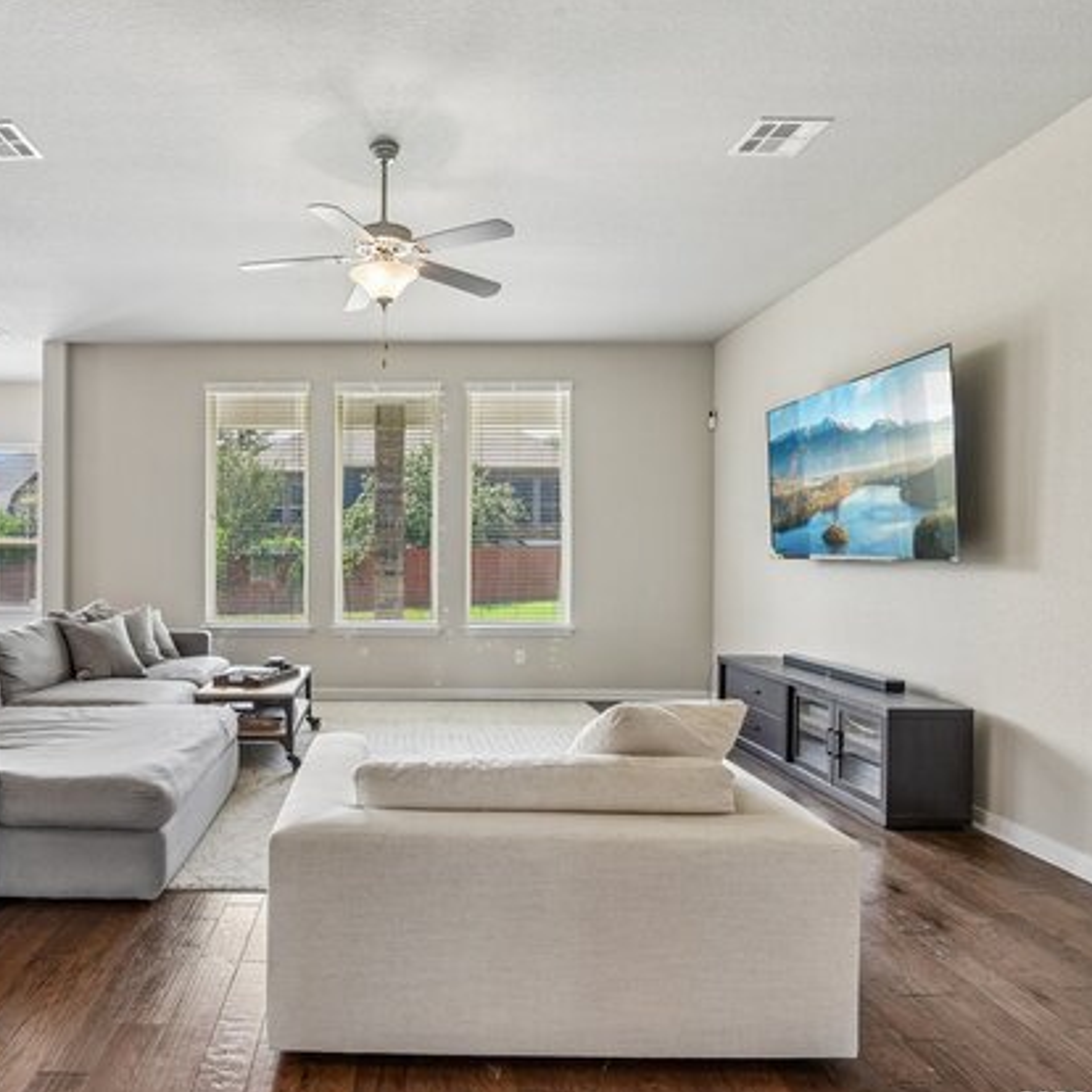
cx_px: 385
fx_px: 749
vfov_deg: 72.1
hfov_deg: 70.5
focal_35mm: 21
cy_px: 553
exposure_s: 1/15
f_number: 8
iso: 560
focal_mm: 16
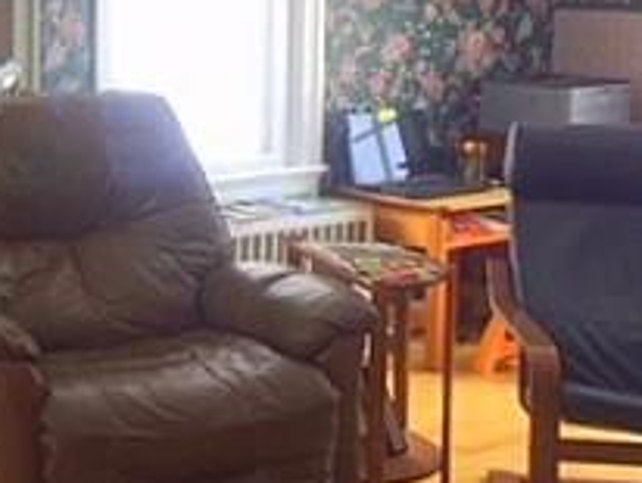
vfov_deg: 16.4
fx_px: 1671
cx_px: -218
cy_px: 122
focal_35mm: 90
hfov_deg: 19.8
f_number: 2.2
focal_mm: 4.15
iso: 32
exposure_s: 1/40
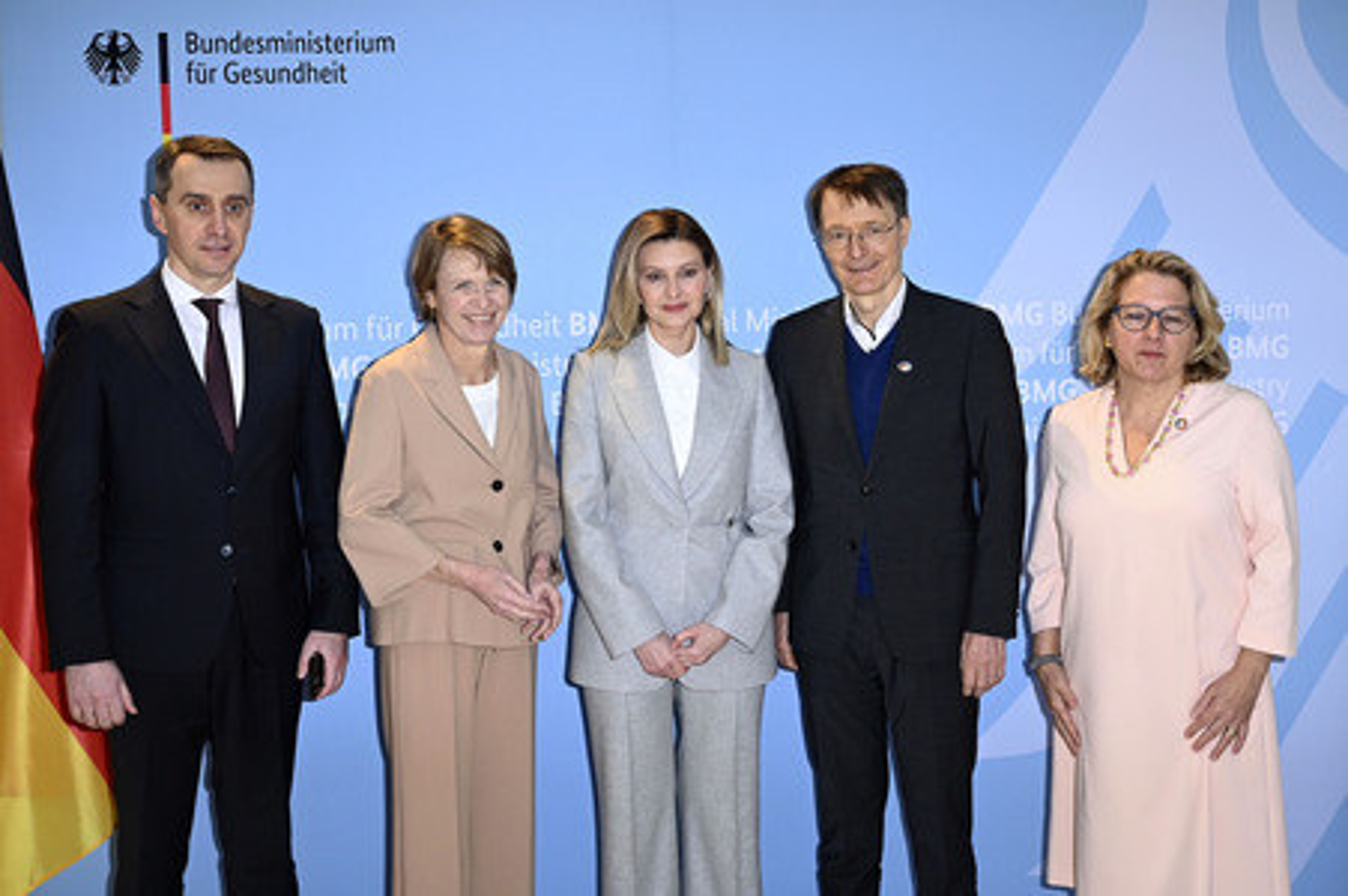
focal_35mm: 36
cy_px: 448
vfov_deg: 36.8
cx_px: 674
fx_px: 1347
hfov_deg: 53.2
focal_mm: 36
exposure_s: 1/125
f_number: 5
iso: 1000
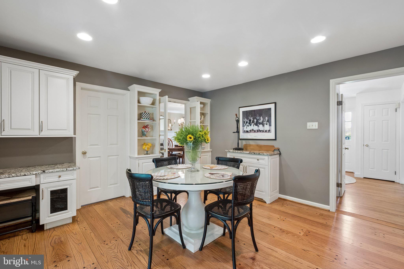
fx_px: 168
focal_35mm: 15
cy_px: 134
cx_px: 202
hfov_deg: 100.4
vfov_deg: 77.3
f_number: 8
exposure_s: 1/4
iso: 250
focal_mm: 10
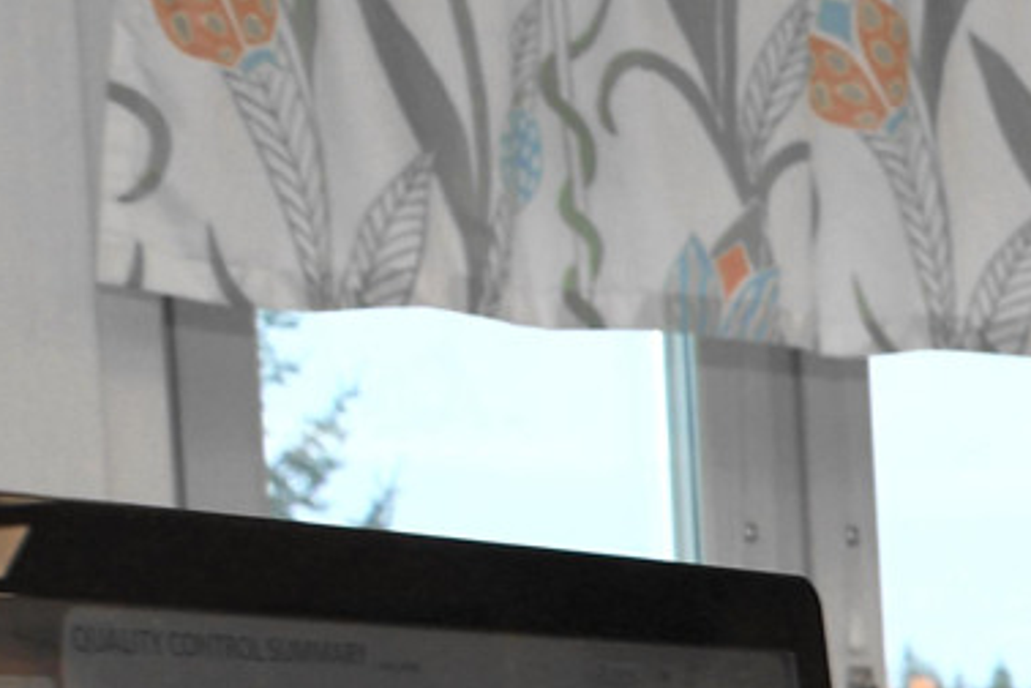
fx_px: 4095
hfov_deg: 11.7
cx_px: 2496
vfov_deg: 8.9
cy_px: 1489
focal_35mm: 143
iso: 125
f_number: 4.5
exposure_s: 1/80
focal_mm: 18
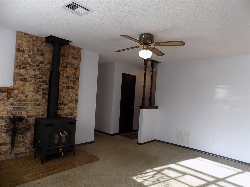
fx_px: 166
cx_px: 125
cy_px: 94
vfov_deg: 58.9
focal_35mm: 23
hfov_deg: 73.9
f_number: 3.1
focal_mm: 4
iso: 80
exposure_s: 1/60
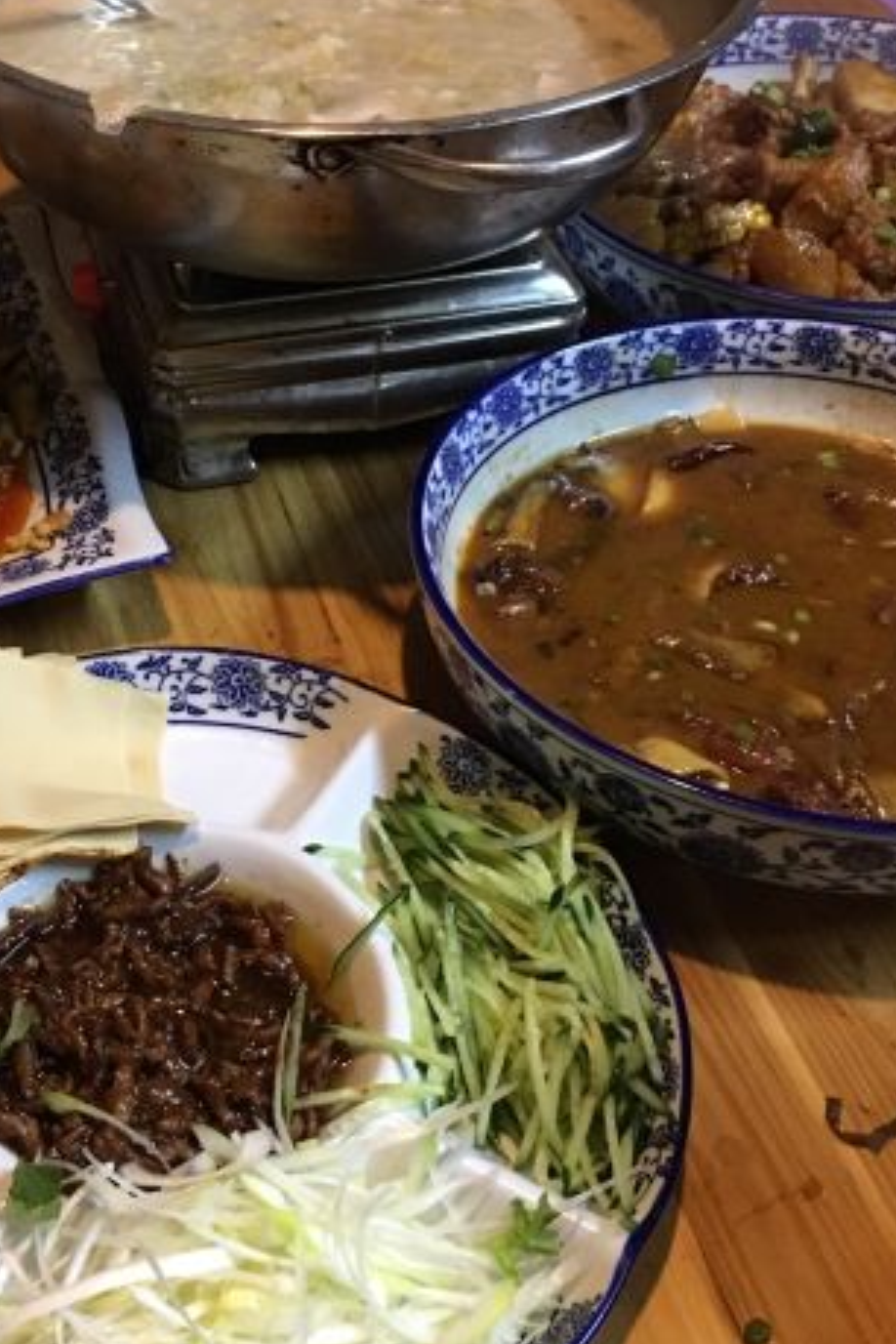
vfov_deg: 42.7
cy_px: 712
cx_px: 233
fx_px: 1717
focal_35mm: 46
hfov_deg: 28.8
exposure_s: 1/8
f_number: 2.2
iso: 160
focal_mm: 4.15
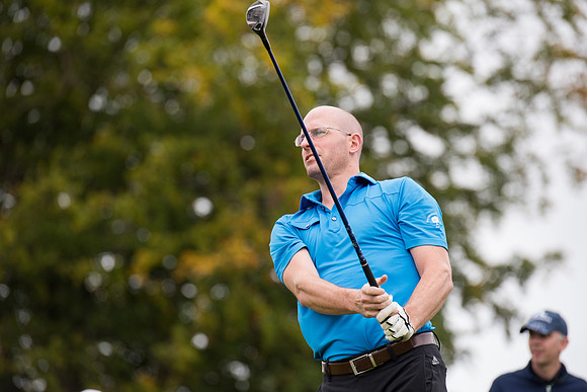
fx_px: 3262
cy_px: 196
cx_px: 294
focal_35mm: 200
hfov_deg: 10.3
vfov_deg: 6.9
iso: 800
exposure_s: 1/1250
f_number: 4
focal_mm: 200
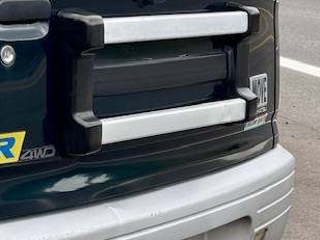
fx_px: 961
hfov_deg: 17.5
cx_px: -117
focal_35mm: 104
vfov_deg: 14.2
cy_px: 58
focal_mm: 5.1
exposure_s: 1/406
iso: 32
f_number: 1.6
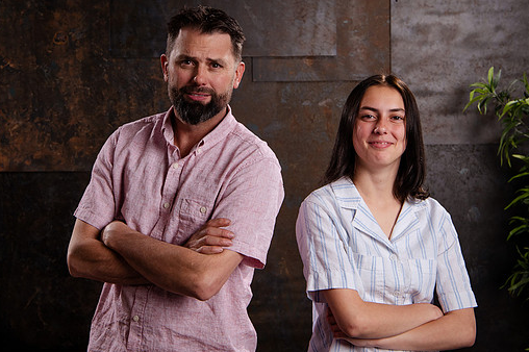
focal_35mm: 77
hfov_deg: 26.3
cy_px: 132
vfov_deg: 17.7
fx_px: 1131
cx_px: 204
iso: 1000
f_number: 8
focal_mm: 52
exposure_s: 1/160
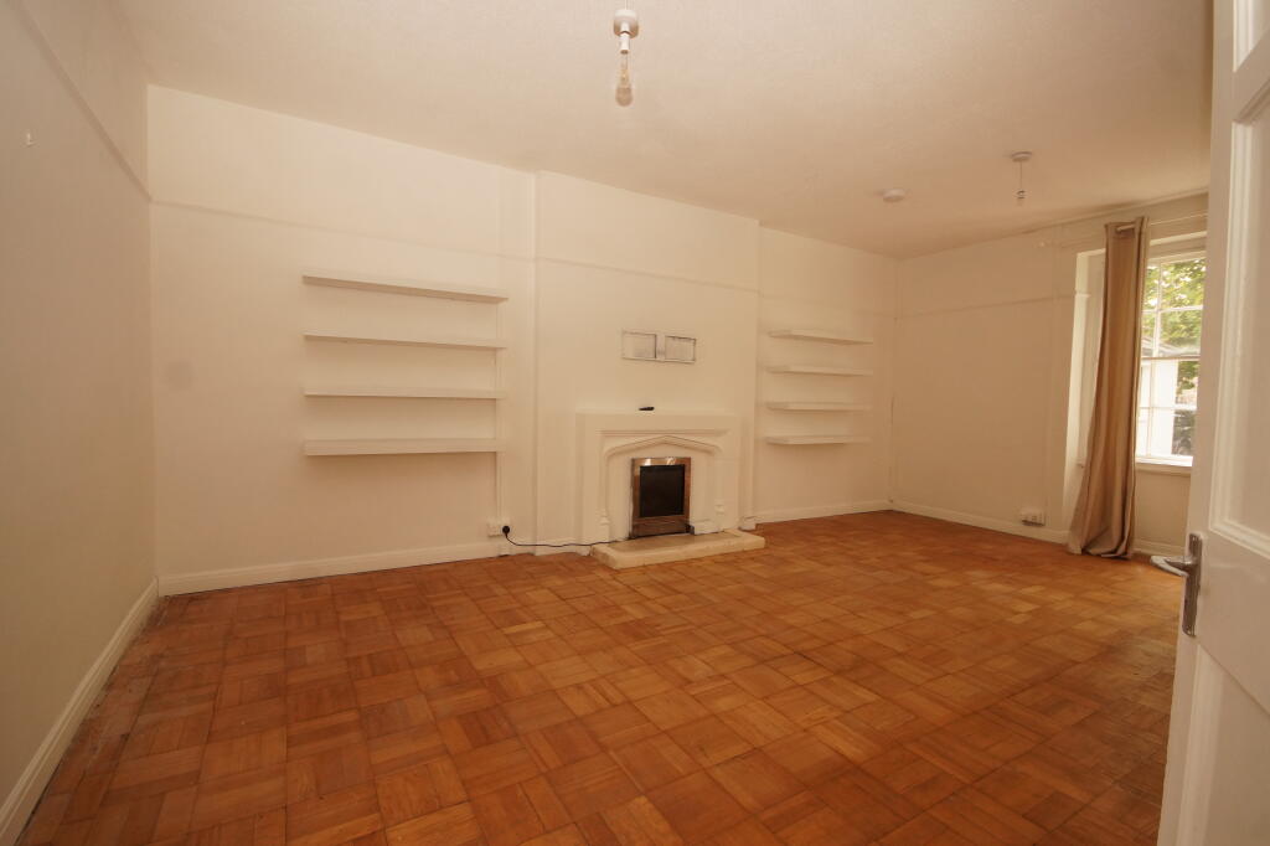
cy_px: 423
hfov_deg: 100.4
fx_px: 529
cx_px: 635
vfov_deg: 77.3
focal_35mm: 15
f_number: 6.3
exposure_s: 1/160
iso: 640
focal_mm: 10
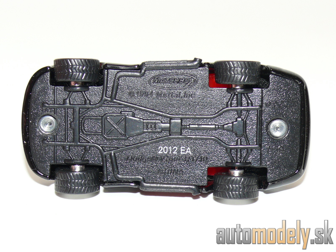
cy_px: 126
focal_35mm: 102
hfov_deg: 19.3
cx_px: 168
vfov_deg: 14.5
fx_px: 990
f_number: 4
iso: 100
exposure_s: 1/30
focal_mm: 13.3
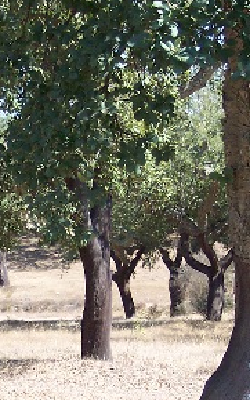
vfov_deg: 18.7
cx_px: 79
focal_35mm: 111
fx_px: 1211
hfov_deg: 11.8
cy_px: 265
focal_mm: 8
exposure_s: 1/700
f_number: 2.8
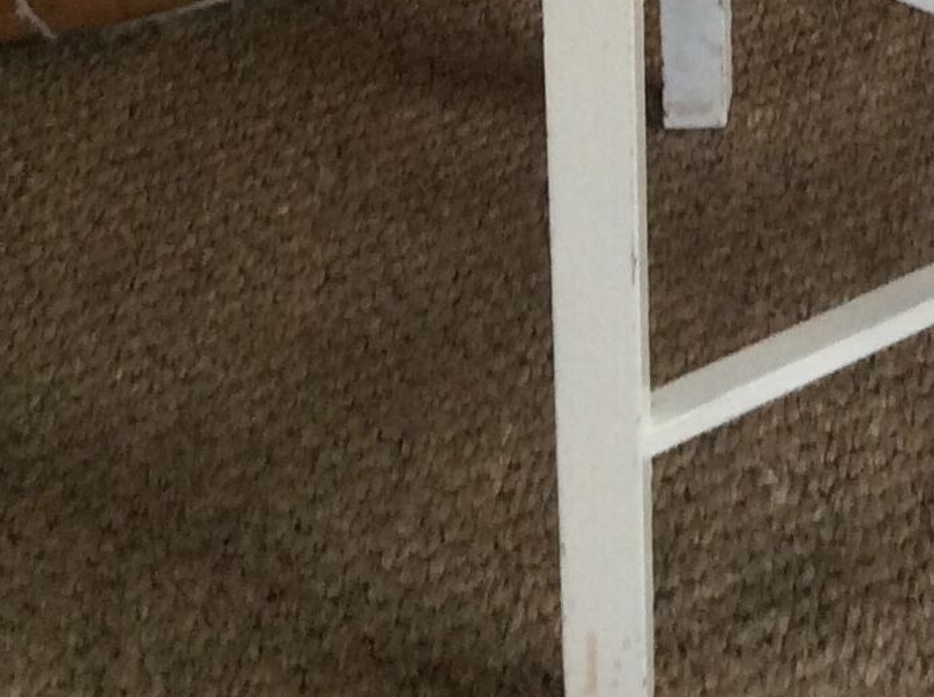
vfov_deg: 11.5
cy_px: -539
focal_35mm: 120
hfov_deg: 15.9
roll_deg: +0.4
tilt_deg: -23.2
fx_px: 3233
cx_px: 1057
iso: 80
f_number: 2.4
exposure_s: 1/25
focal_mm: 3.3
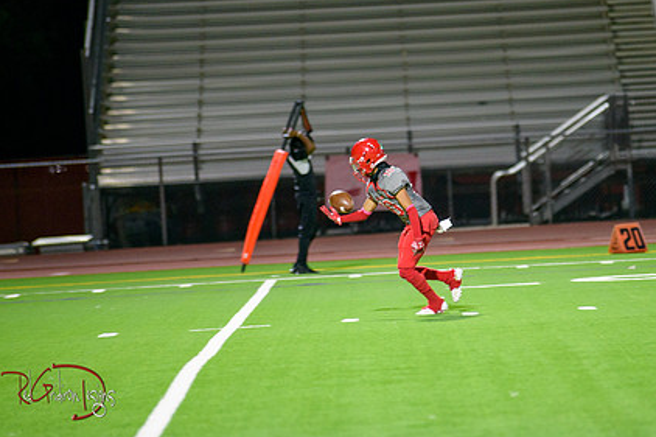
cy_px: 167
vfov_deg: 5.0
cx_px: 412
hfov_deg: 7.5
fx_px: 5009
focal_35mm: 275
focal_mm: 200
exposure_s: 1/250
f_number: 2.8
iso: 1600
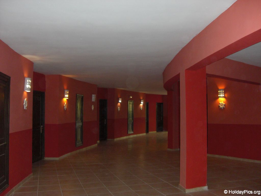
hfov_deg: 49.0
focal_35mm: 38
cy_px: 98
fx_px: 287
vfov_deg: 37.7
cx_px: 130
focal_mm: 6.2
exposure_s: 1/60
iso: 200
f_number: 2.7
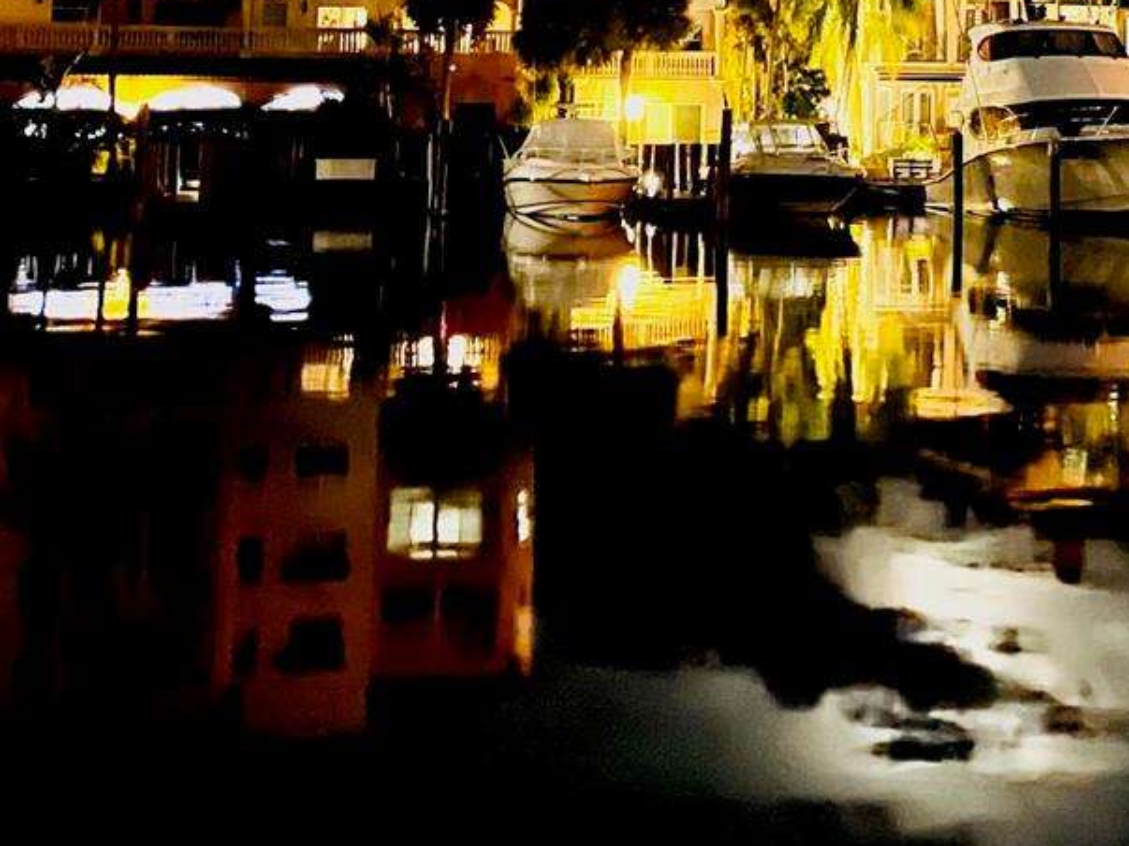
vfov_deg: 20.1
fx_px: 2250
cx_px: 989
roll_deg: -0.3
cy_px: -133
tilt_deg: +6.8
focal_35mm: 69
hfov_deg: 27.3
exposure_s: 1/9
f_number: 1.6
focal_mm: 5.1
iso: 3200
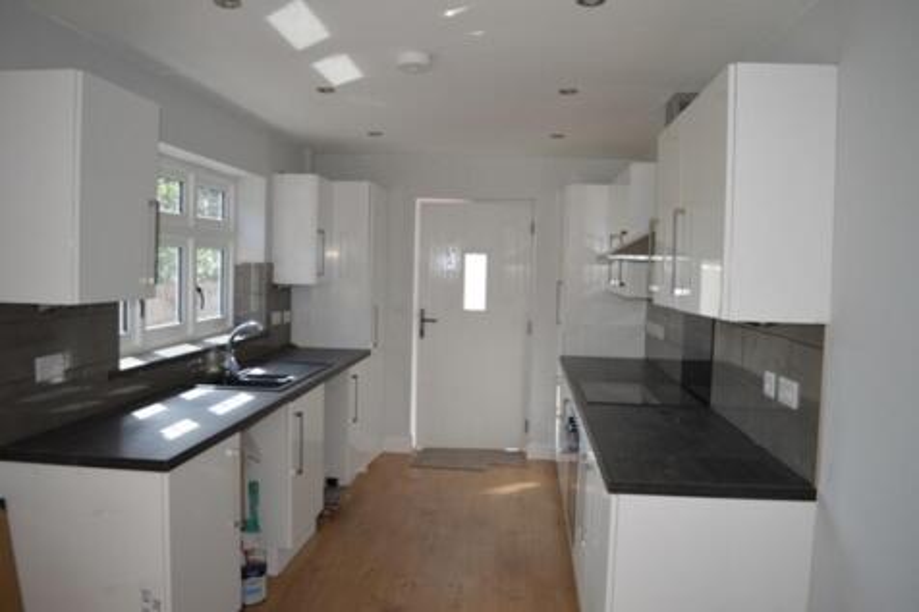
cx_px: 460
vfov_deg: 47.9
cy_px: 306
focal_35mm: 27
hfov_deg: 67.4
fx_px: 689
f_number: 3.5
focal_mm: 18
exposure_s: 1/100
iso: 100
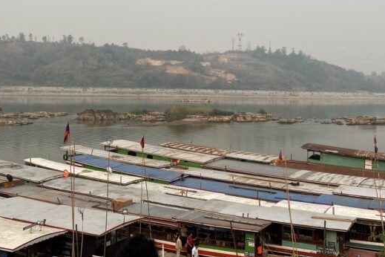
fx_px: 428
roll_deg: -0.5
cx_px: 182
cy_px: 65
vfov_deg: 32.8
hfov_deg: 48.4
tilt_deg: +4.0
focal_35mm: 40
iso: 50
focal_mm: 5.7
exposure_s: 1/2915
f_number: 1.5
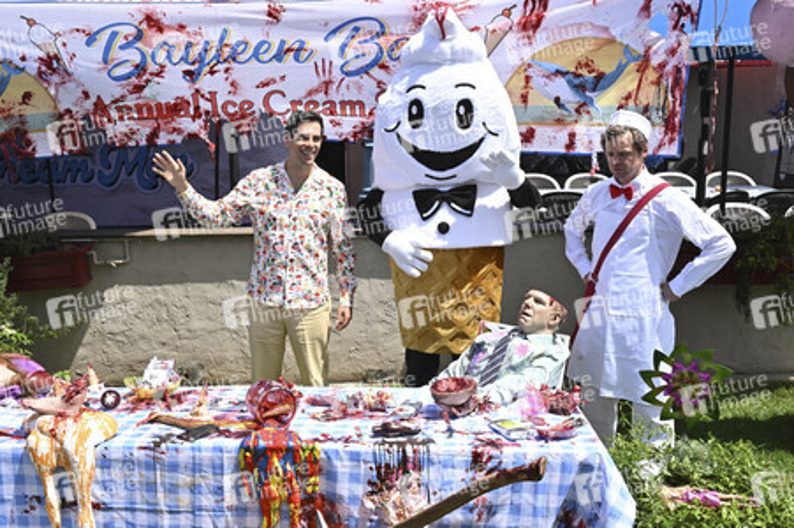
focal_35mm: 35
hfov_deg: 54.5
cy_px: 264
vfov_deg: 37.8
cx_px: 397
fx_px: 771
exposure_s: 1/320
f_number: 16
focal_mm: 35
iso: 640
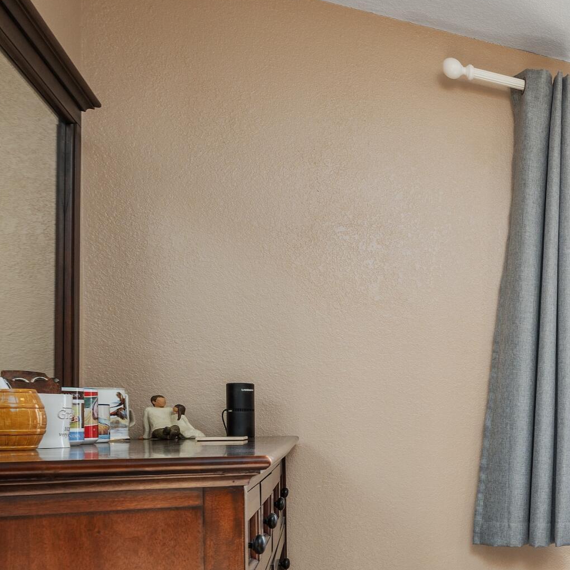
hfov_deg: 30.7
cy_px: 435
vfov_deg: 40.5
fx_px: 745
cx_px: 776
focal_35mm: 40
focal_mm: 16
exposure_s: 1/6
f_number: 8
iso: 400
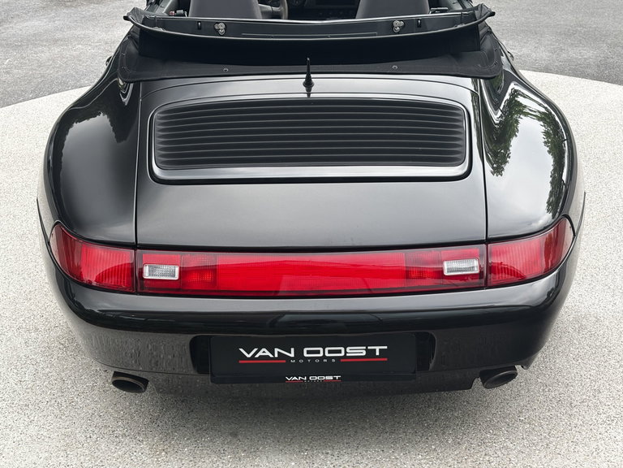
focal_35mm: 52
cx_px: 312
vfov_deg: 28.0
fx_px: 936
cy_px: 234
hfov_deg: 36.8
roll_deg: +1.4
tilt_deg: -25.0
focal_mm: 5.96
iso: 50
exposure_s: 1/166
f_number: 1.6
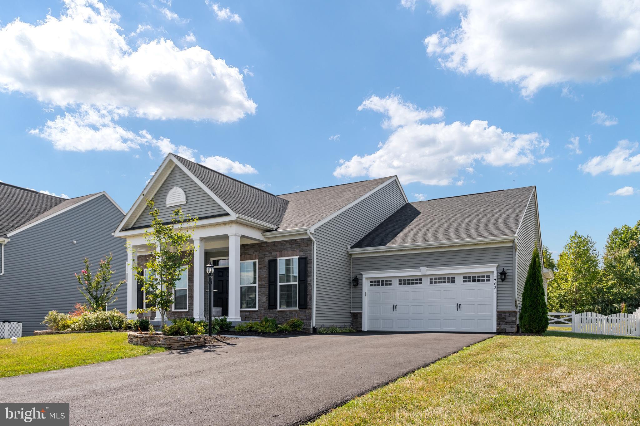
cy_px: 213
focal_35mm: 24
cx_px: 320
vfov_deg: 53.1
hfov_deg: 73.7
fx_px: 427
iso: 200
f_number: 11
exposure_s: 1/500
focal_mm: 24
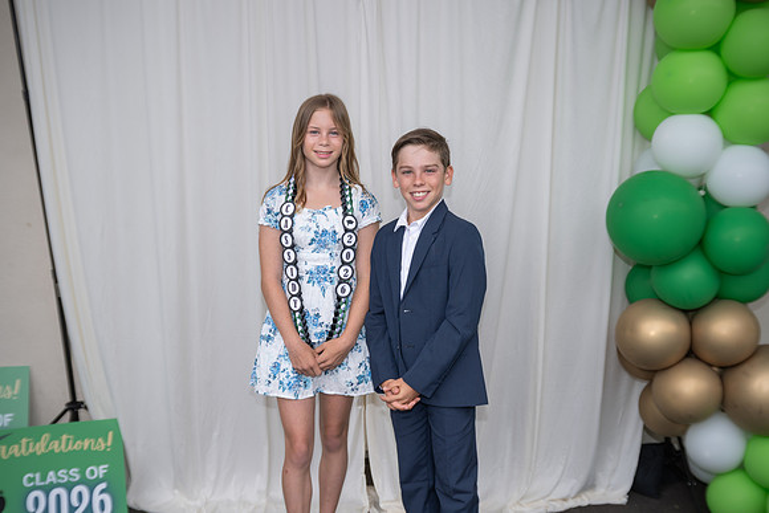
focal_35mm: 43
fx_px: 911
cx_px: 384
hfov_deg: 45.8
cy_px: 256
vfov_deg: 31.5
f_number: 5
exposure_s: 1/125
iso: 100
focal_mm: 42
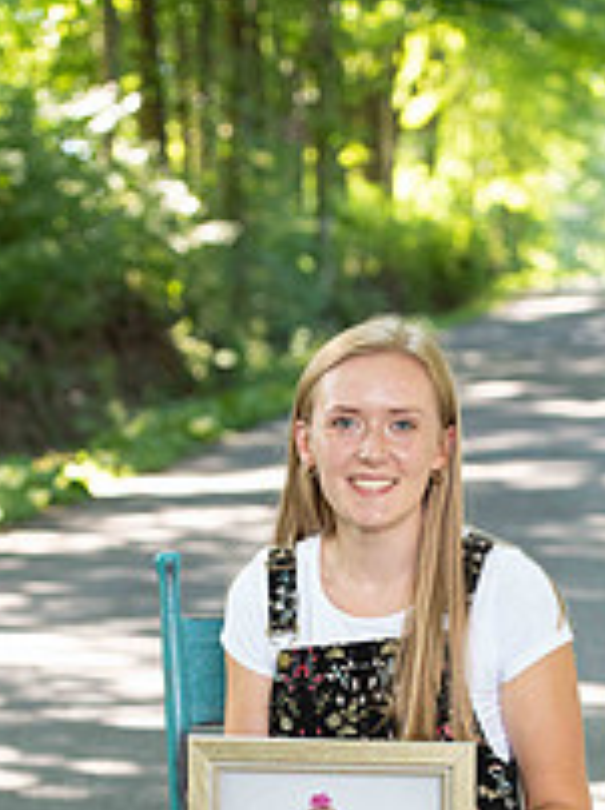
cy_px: 834
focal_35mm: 150
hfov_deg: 9.9
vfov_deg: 13.0
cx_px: 313
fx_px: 3503
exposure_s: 1/200
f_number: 3.5
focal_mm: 70
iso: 640
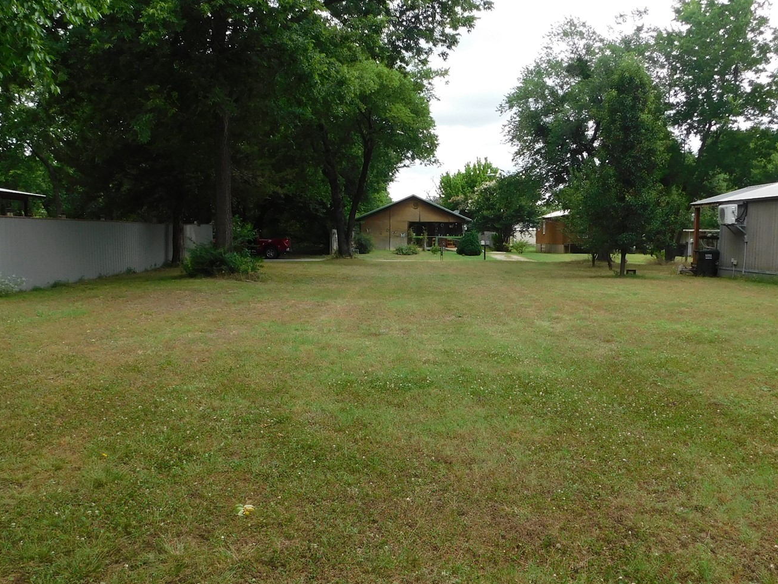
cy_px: 332
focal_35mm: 34
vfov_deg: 41.7
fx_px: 764
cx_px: 392
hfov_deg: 54.0
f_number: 3
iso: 125
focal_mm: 4
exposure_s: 1/640
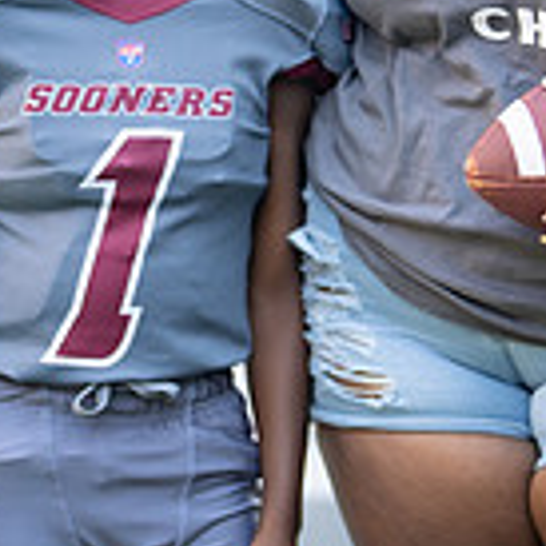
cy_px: 124
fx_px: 3783
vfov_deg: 8.2
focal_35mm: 212
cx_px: 406
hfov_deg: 8.2
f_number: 1.2
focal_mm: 50
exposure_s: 1/1600
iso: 100
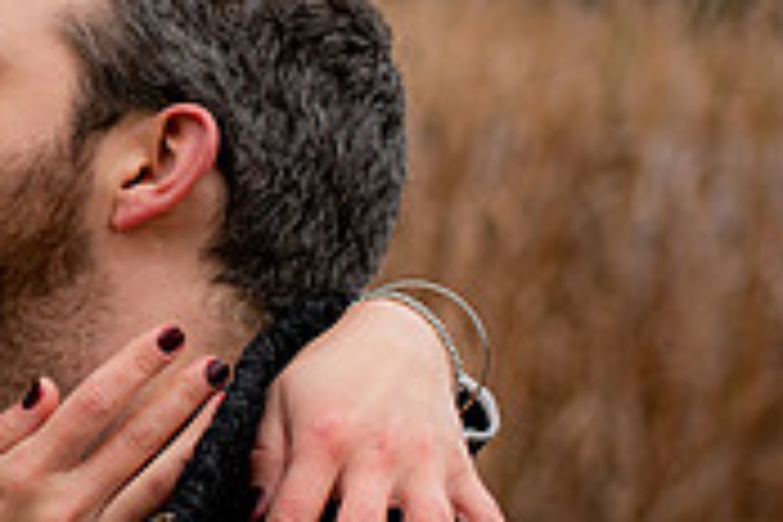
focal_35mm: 117
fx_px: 2545
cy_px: 281
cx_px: -153
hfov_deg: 16.8
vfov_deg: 11.7
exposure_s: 1/4000
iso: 220
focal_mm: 35
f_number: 1.8
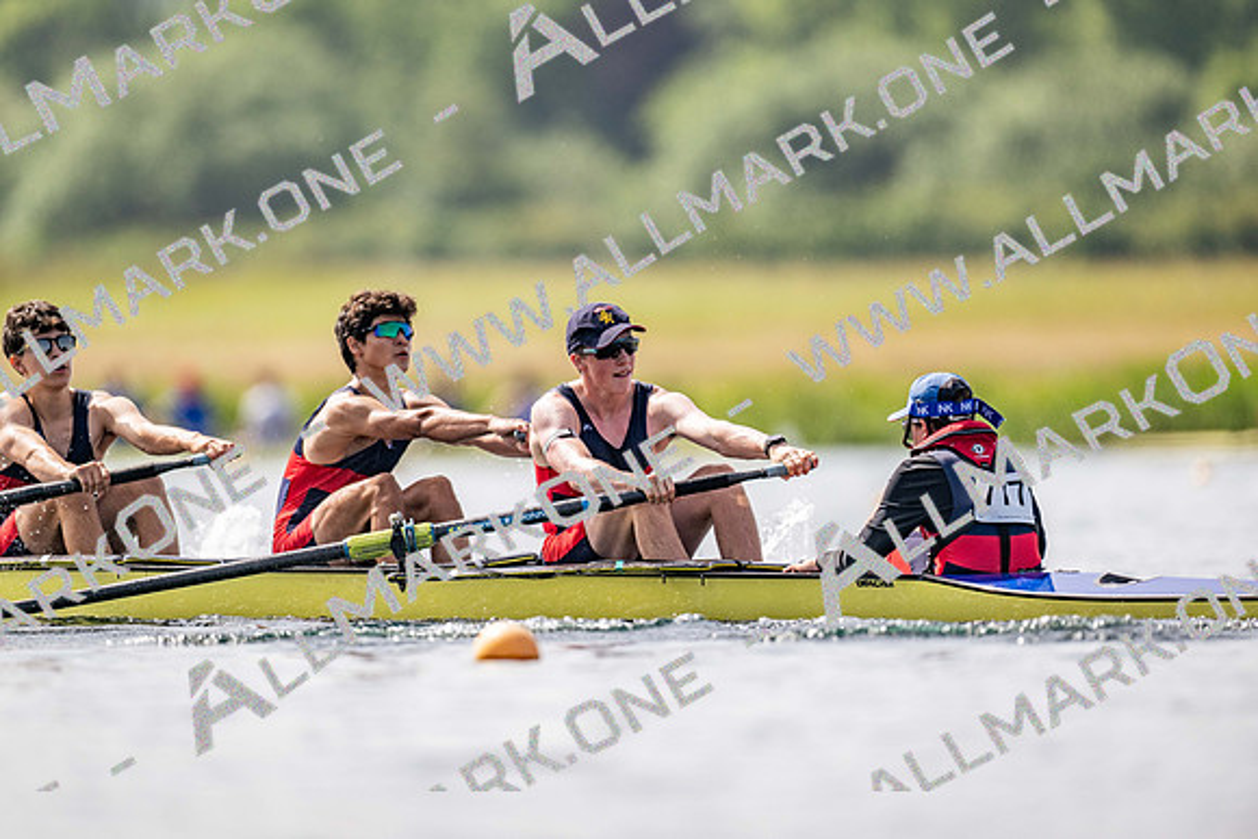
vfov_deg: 2.3
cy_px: 420
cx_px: 629
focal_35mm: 600
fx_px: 20971
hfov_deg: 3.4
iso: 200
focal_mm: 600
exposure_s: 1/2500
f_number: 4
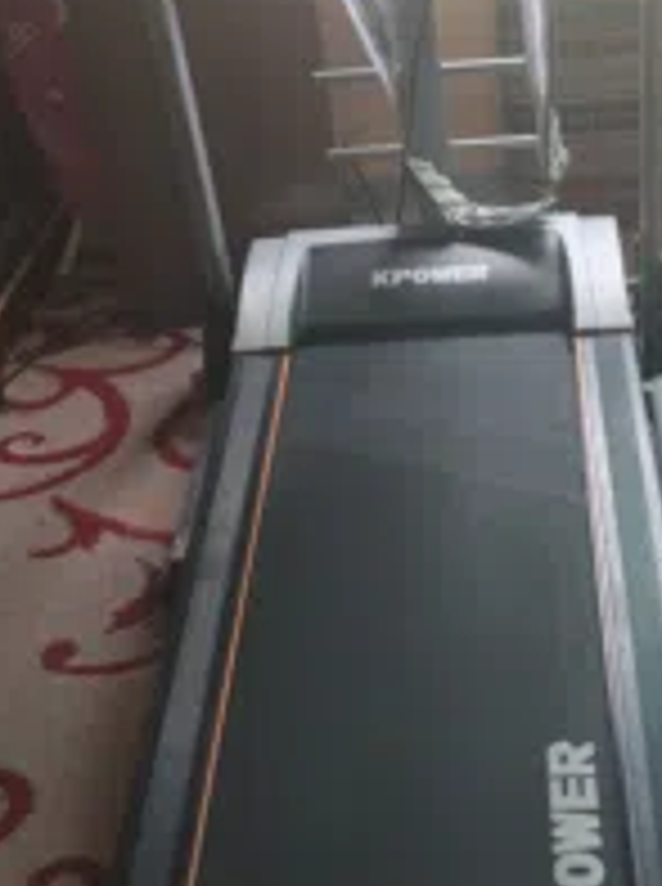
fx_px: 1509
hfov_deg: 24.7
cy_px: 292
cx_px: 414
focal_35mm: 59
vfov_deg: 32.5
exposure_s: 1/33.3
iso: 80
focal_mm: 4.22
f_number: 1.8
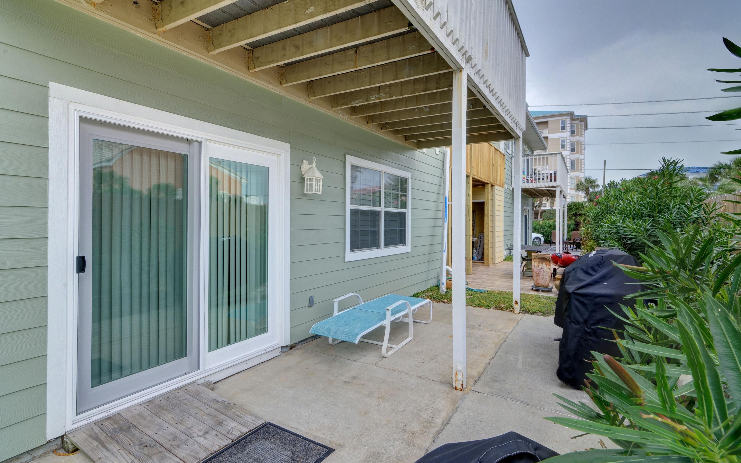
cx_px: 375
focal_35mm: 17
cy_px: 223
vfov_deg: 68.0
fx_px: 343
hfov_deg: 94.4
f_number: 20
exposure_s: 1/60
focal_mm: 11
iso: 100
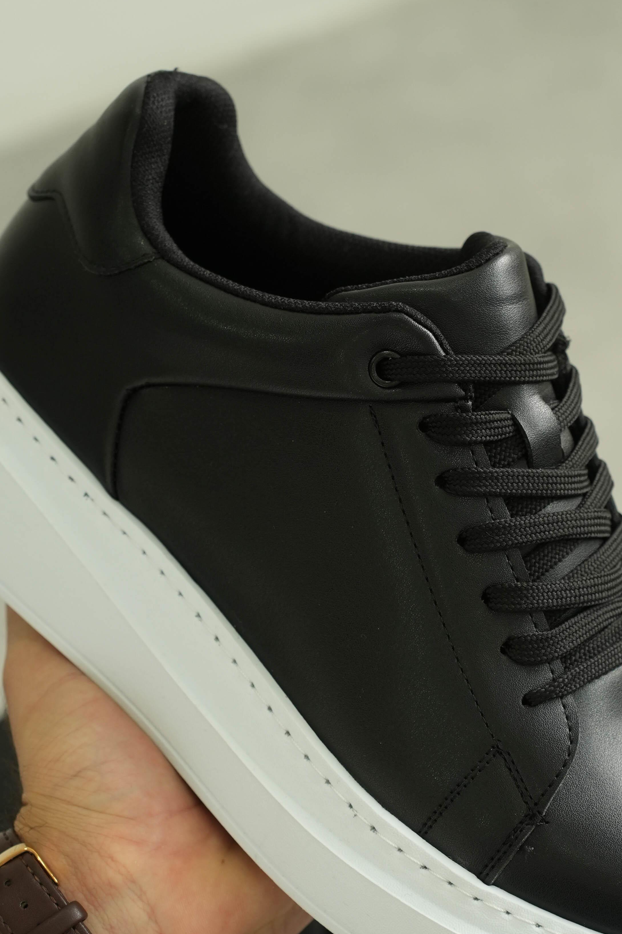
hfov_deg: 12.8
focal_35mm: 107
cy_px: 563
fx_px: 2773
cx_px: 397
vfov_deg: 19.1
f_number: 4
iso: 500
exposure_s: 1/200
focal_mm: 50
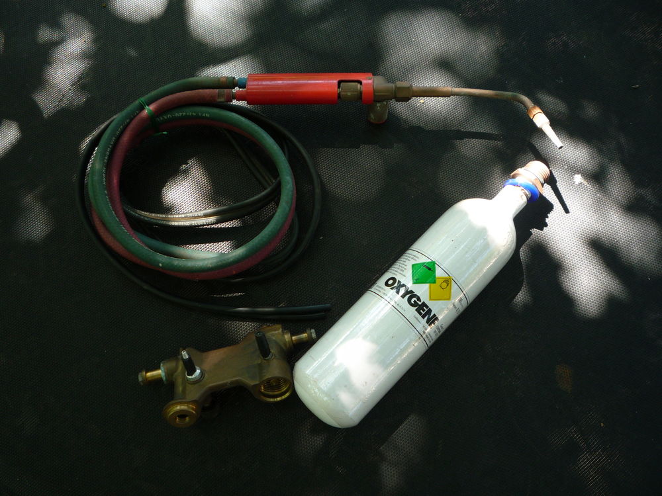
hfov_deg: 60.0
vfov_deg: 46.8
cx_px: 331
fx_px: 574
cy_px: 248
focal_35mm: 30
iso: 100
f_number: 3.3
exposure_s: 1/50
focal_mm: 5.2
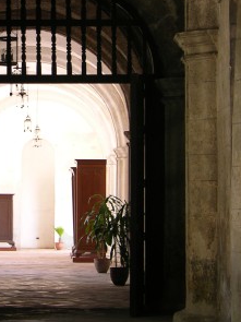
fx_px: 1403
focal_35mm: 151
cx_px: 58
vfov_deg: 13.1
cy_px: 97
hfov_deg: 9.8
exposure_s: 1/16.3
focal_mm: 14.7
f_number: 3.1
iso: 50
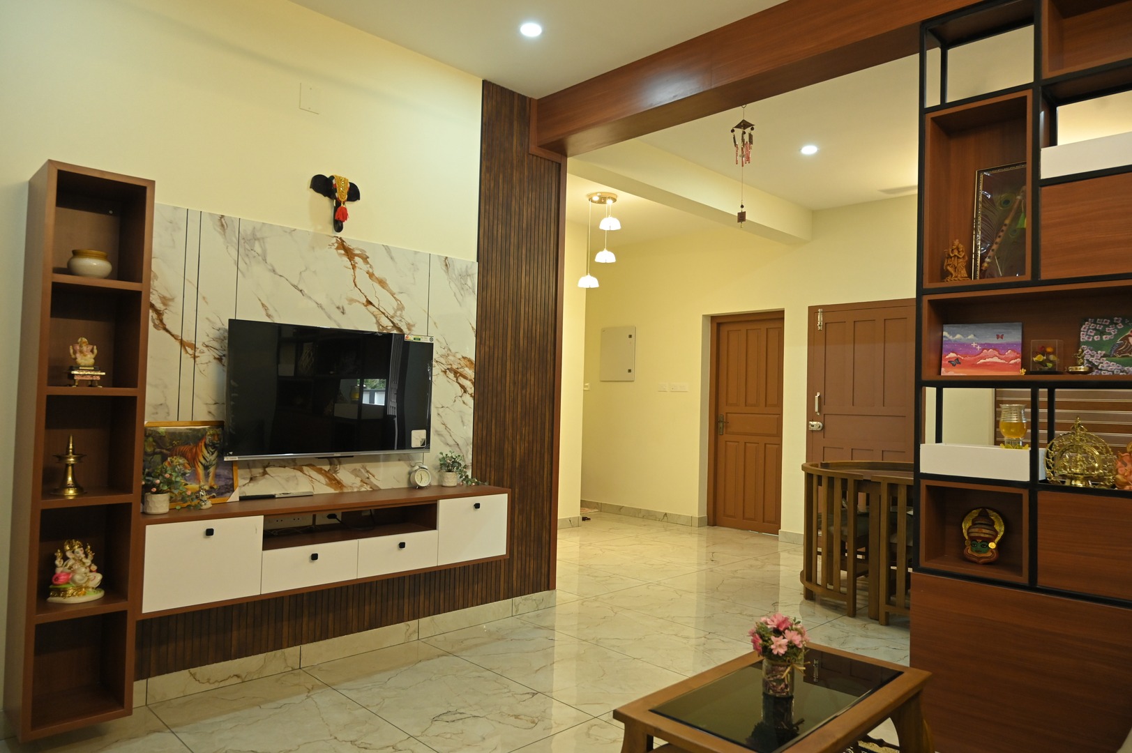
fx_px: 754
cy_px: 376
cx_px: 566
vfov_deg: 53.1
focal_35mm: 24
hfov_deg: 73.8
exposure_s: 1/125
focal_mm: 24
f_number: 4.5
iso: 3200
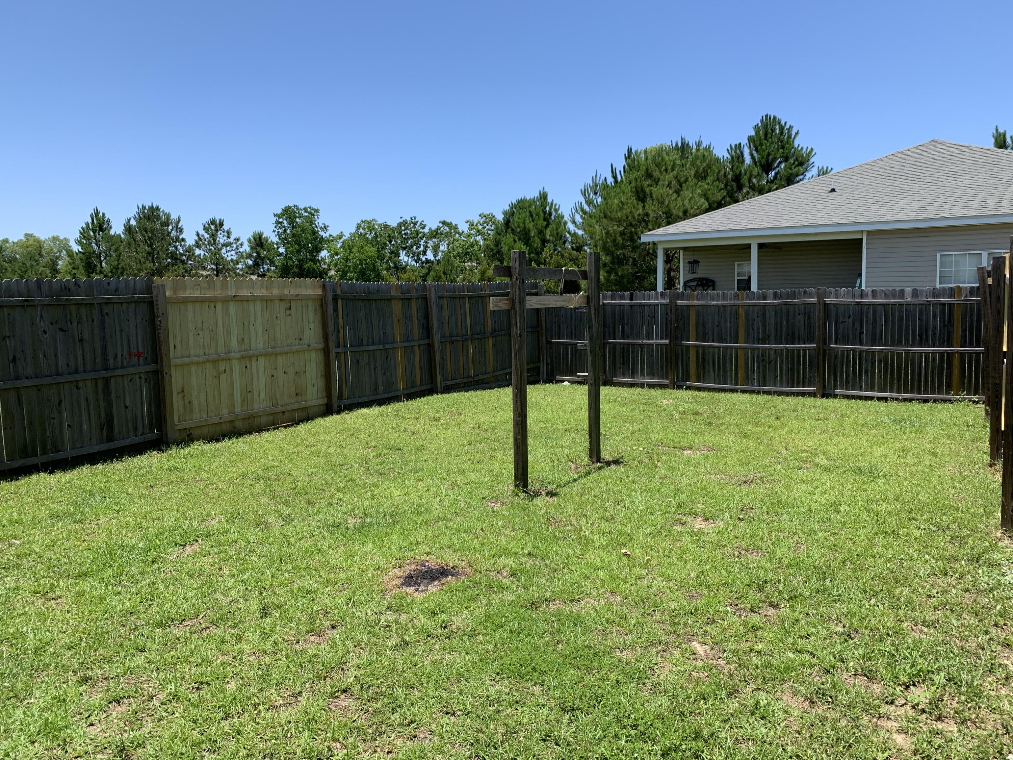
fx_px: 761
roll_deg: +0.9
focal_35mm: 26
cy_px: 380
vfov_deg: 53.1
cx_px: 506
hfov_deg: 67.3
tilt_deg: -4.9
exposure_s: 1/1585
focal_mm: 4.25
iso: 25
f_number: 1.8
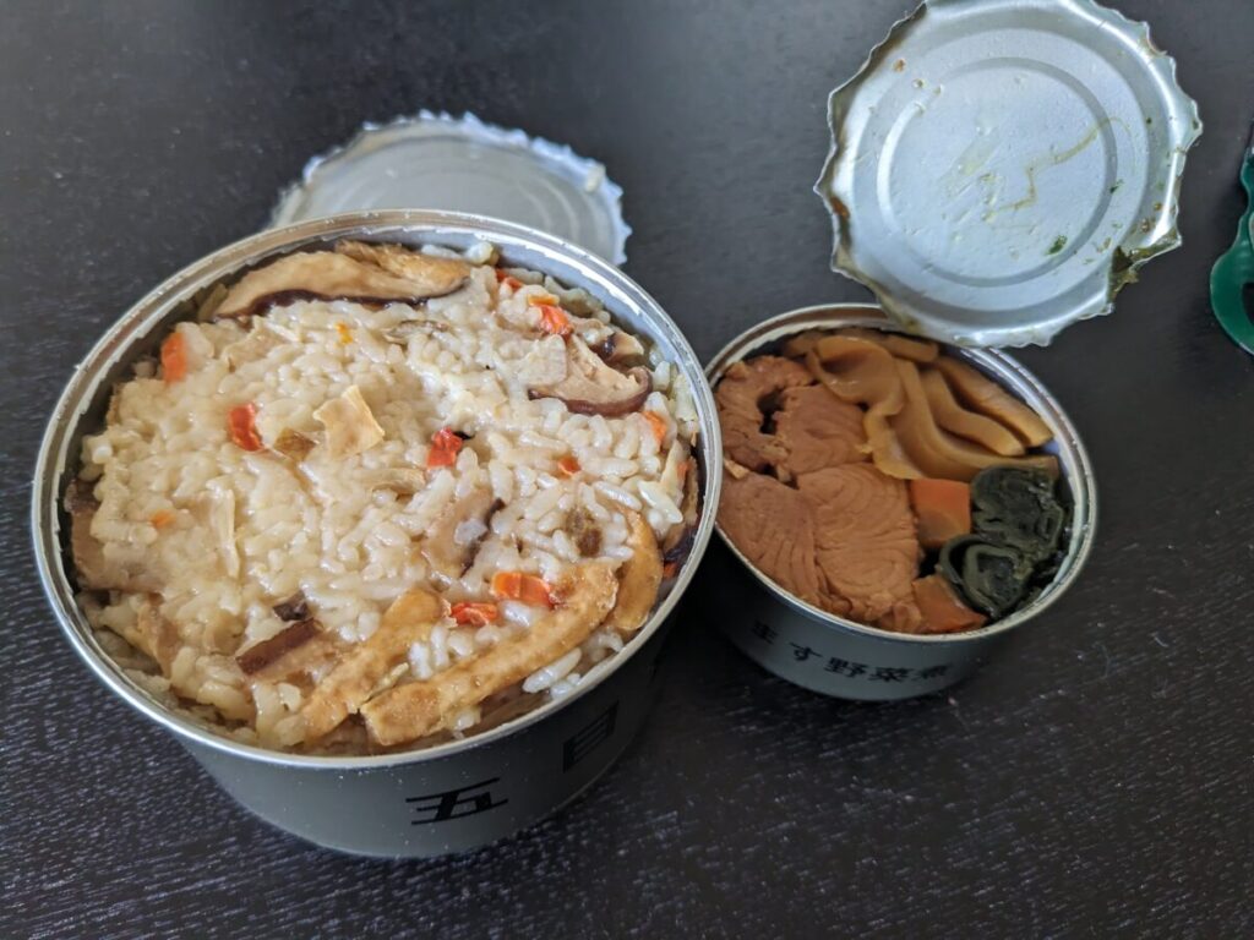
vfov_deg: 56.8
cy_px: 470
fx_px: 869
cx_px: 627
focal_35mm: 24
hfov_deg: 71.6
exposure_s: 1/54.2
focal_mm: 4.53
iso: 130
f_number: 1.7
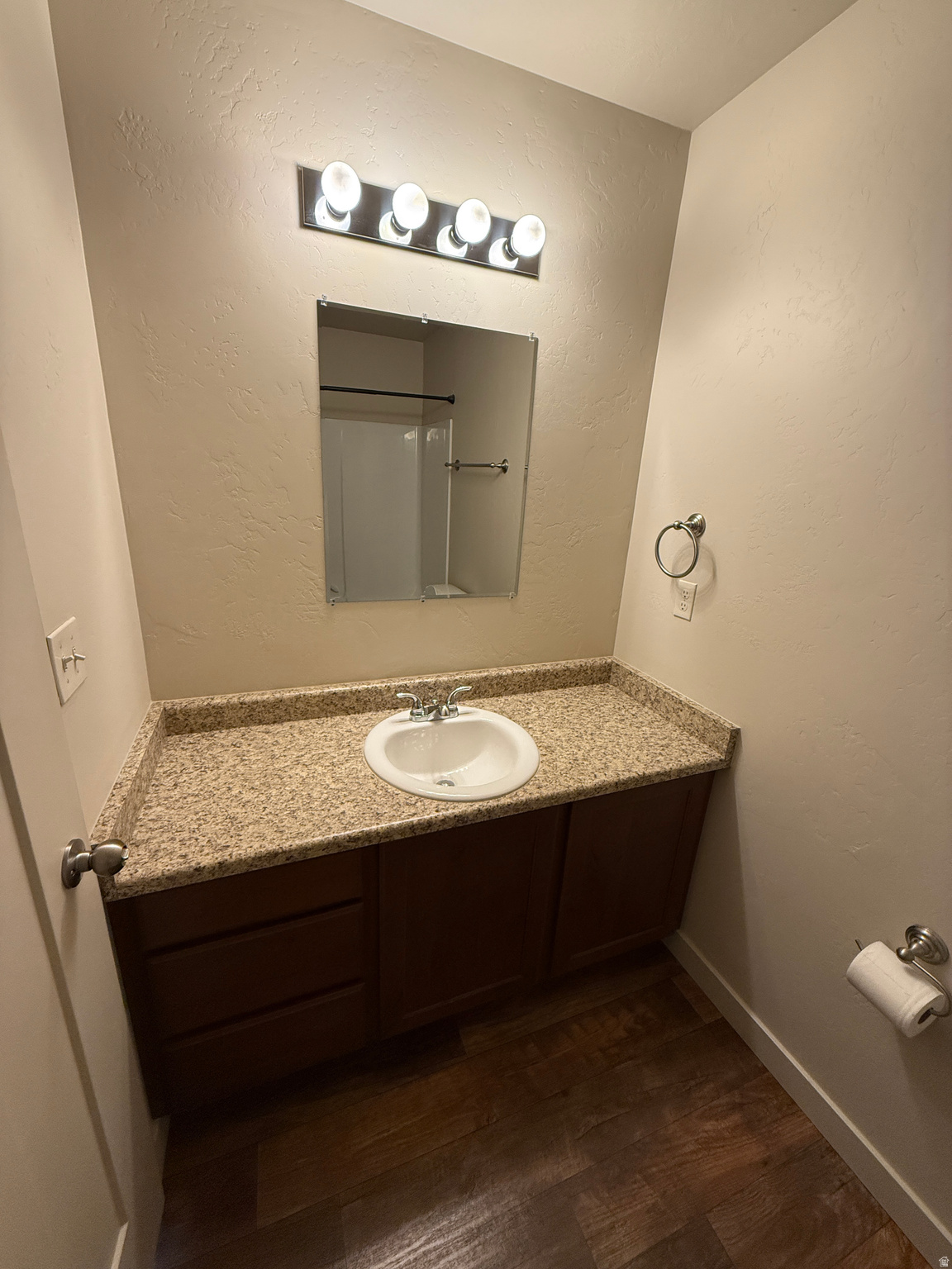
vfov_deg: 102.1
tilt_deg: -16.8
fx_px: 513
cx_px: 476
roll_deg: -3.2
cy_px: 634
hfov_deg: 85.7
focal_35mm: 14
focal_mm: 2.22
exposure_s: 1/120
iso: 320
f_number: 2.2
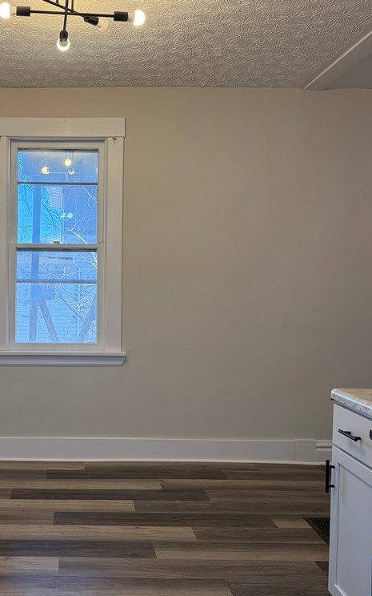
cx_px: 72
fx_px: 568
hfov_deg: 35.1
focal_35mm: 35
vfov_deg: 55.3
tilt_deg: -0.9
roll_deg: -0.2
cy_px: 296
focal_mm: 6.76
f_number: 1.78
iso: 200
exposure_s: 1/174
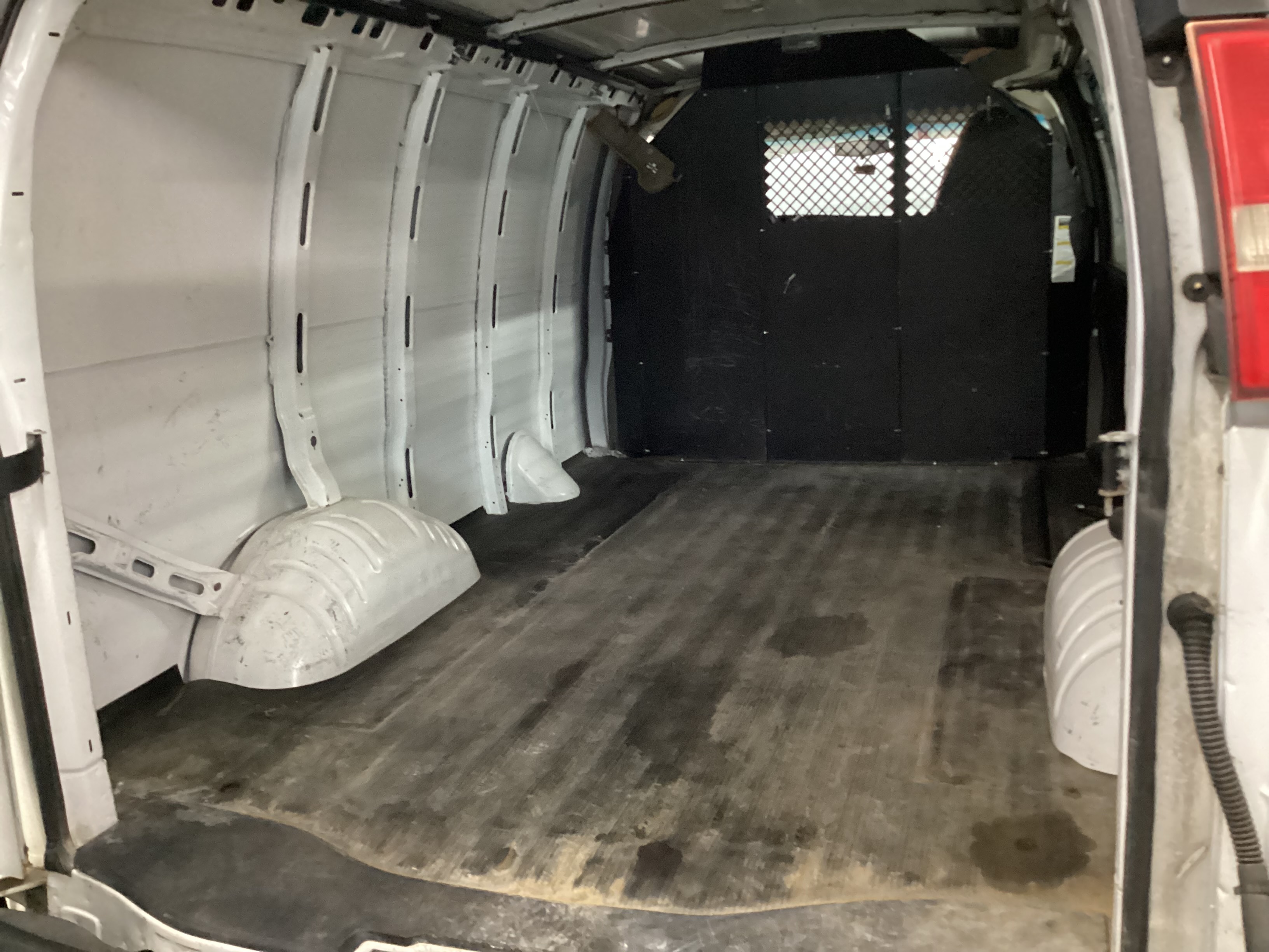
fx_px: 1136
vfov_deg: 45.4
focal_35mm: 31
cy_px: 476
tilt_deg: -15.6
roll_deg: +3.4
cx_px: 634
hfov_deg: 58.4
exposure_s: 1/25
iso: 800
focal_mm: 3.3
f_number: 2.4
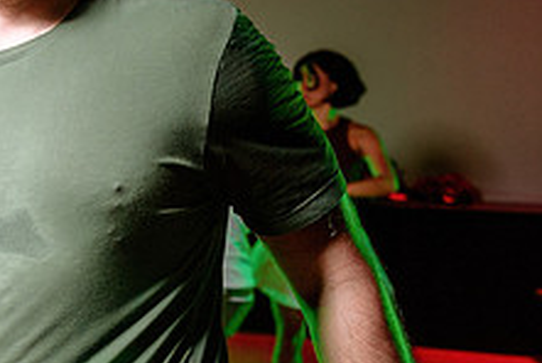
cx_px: -232
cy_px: 191
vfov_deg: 17.8
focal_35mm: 77
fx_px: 1161
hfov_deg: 22.4
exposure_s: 1/60
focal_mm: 24
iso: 1000
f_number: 2.8
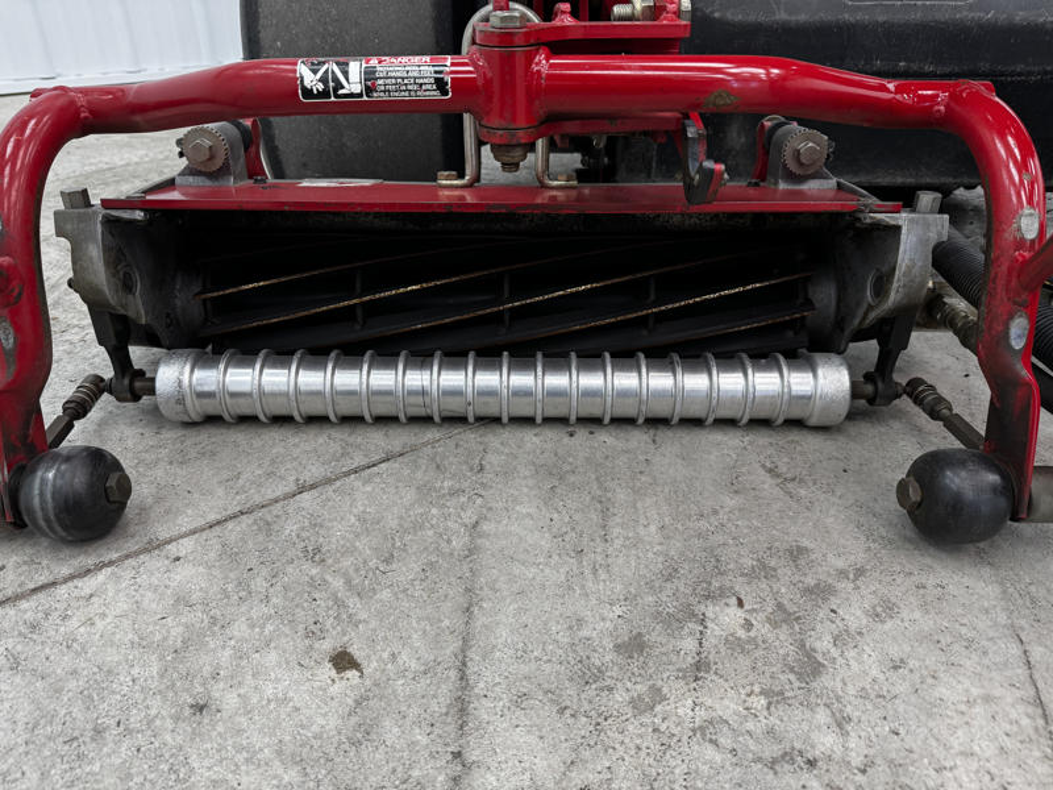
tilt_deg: -31.0
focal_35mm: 24
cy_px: 395
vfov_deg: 56.8
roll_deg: -0.4
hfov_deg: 71.6
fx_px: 730
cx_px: 526
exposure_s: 1/120
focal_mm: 6.76
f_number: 1.78
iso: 125
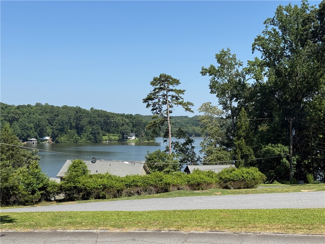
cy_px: 122
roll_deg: -0.1
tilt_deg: +0.3
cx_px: 162
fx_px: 451
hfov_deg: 39.7
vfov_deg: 30.3
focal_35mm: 48
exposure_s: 1/4329
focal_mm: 6.76
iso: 64
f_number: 1.78
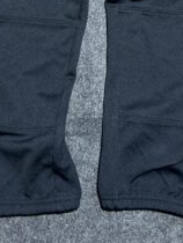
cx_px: 93
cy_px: -1
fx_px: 464
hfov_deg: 22.3
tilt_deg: -56.1
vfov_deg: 27.6
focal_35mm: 66
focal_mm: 5.7
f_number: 1.5
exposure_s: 1/50
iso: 160
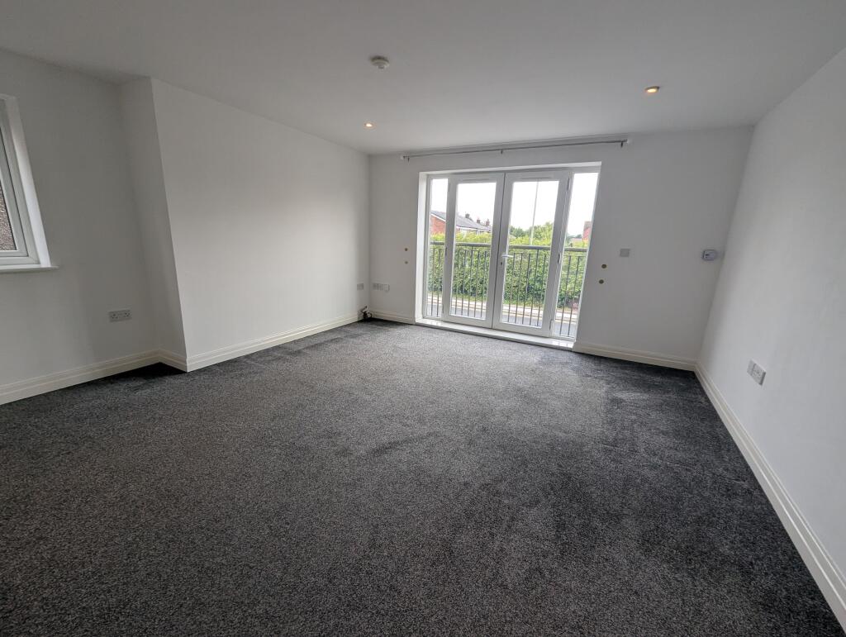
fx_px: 318
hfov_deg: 106.1
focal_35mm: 13
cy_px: 318
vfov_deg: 90.1
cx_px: 423
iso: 60
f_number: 2.2
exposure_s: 1/100
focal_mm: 1.95
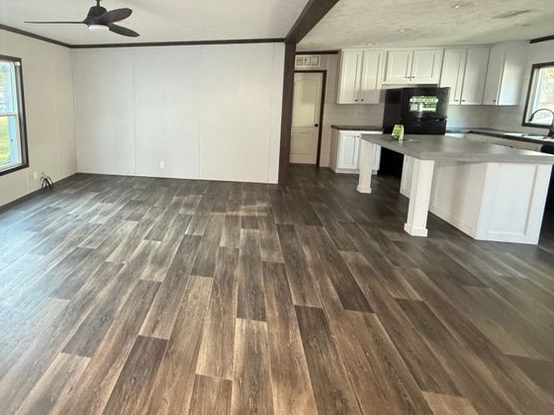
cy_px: 147
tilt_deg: -7.8
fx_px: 320
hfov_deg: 79.0
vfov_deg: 64.7
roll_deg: -0.5
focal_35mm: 20
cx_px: 184
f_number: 2.2
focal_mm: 2.22
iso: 400
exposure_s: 1/60
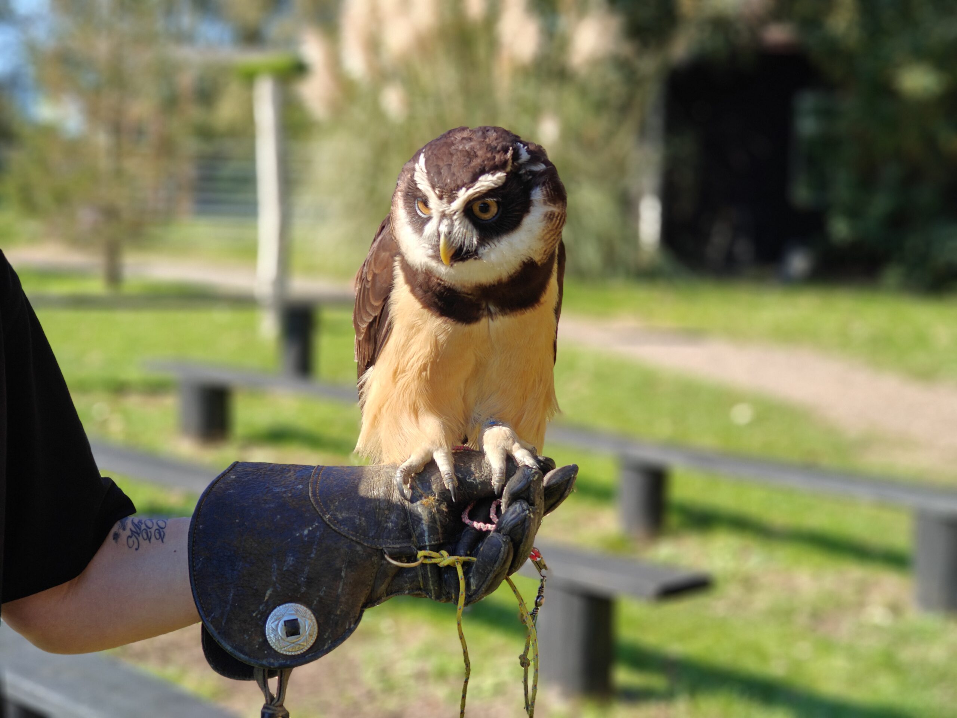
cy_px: 359
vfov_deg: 21.0
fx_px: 1935
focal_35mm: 70
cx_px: 478
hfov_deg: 27.8
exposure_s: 1/382
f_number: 4.5
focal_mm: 13.3
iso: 50
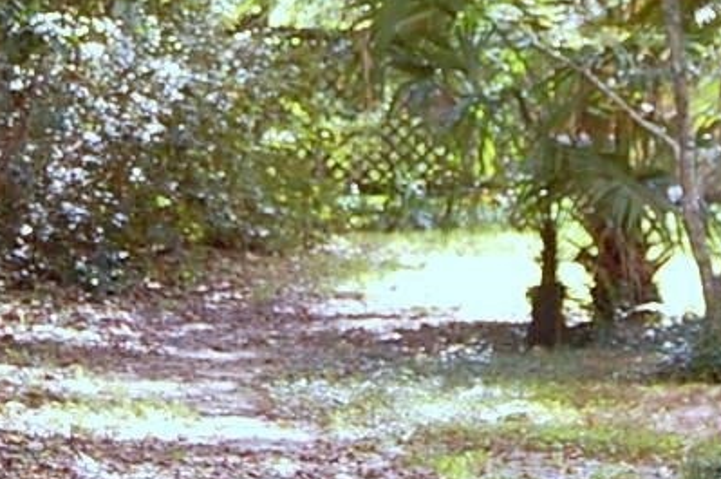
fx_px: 3958
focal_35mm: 198
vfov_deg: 6.9
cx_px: 251
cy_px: -98
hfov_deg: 10.4
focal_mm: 35
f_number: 4.8
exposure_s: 1/125
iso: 400
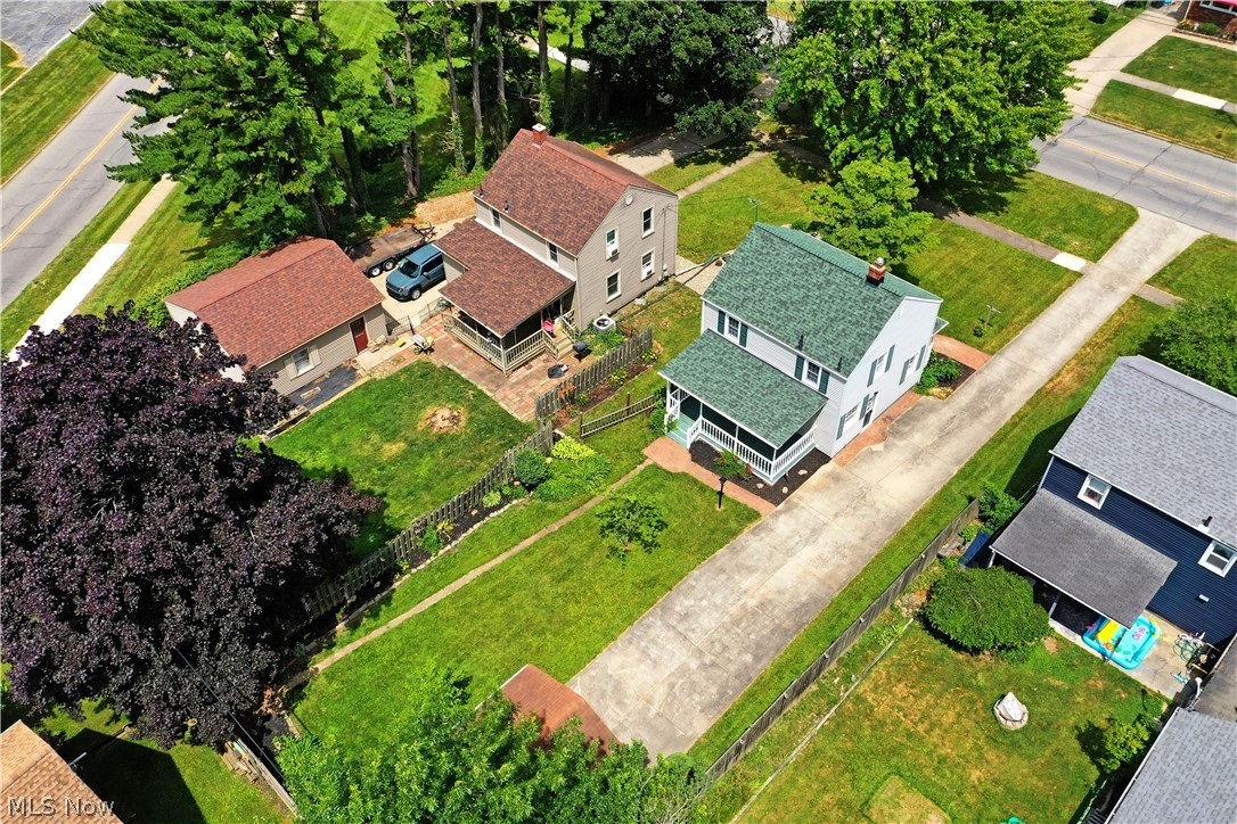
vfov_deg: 46.4
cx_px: 618
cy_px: 412
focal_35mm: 28
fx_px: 962
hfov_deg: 65.5
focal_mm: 10.26
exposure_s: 1/500
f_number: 6.3
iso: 100
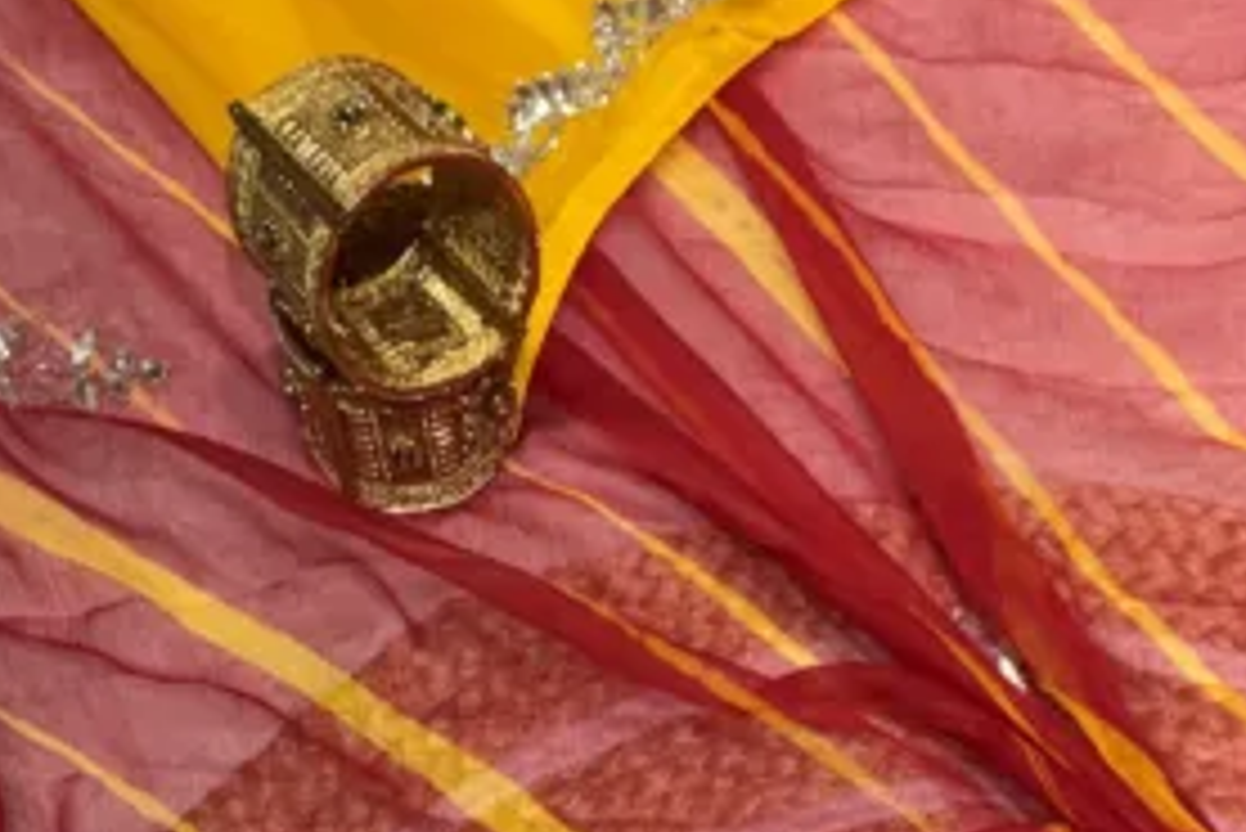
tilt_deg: -74.6
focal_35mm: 88
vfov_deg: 12.9
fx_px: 3047
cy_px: 1828
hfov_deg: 22.6
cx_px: 1080
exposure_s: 1/100
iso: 40
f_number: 1.6
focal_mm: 5.96
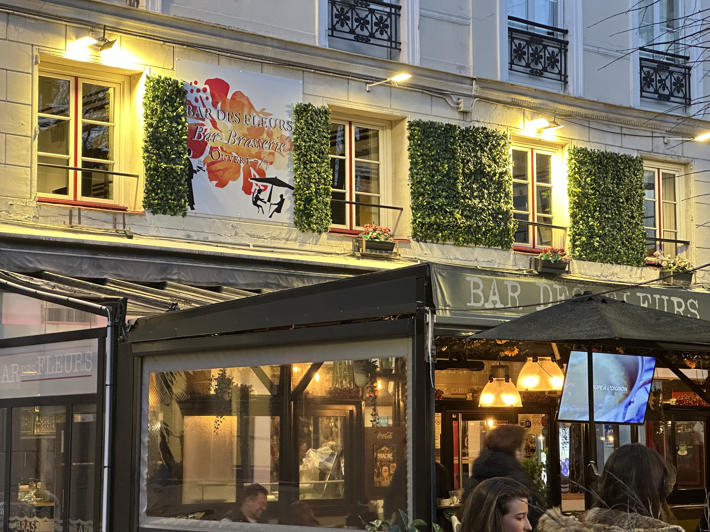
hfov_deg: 25.3
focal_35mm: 77
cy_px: 266
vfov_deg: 19.1
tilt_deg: +6.4
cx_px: 355
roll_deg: +0.4
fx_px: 1579
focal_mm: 9
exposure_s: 1/50
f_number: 2.8
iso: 640
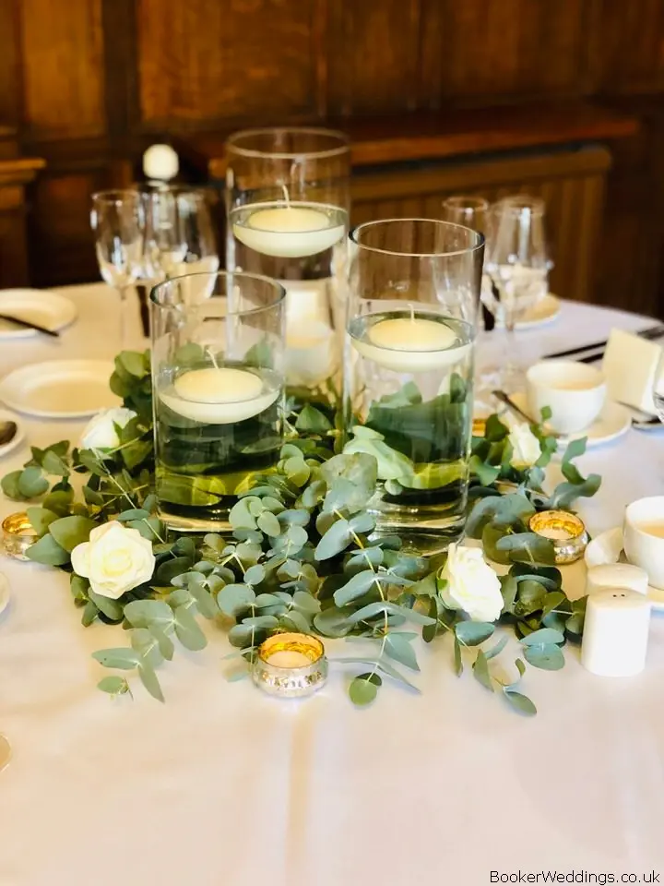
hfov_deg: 28.0
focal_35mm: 52
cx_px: 332
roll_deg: -1.2
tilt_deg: -25.7
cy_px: 443
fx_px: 1330
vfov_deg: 36.8
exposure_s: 1/14
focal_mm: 6
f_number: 2.4
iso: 160
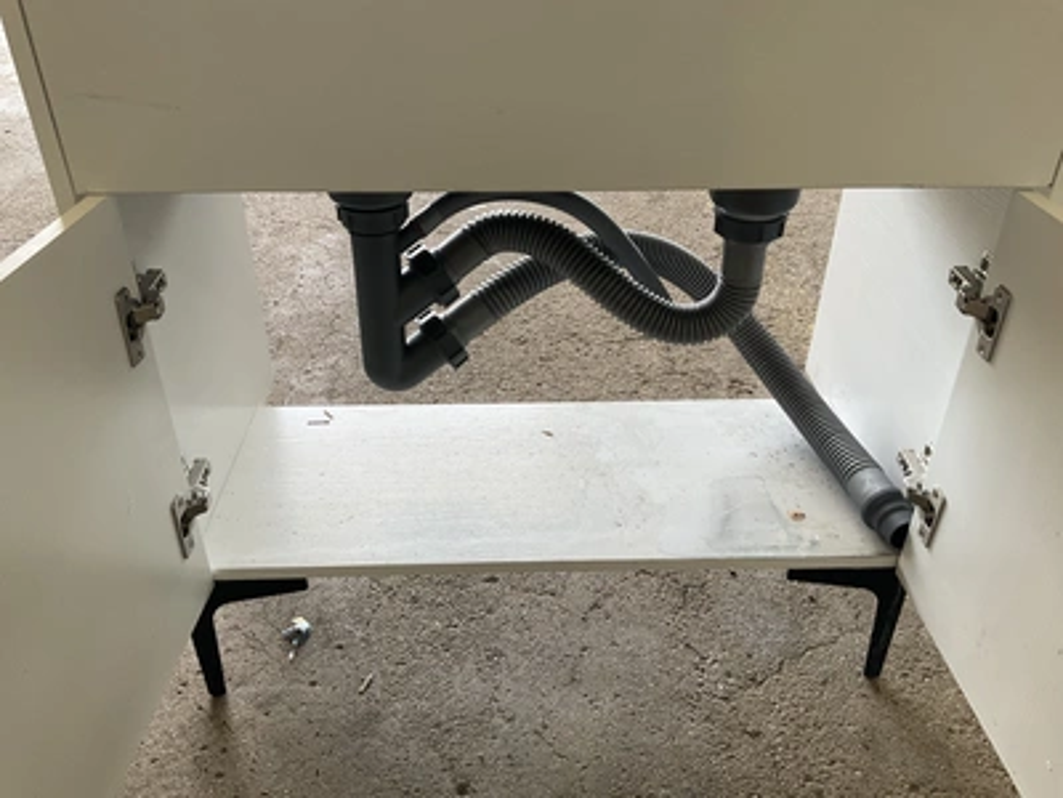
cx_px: 532
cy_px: 399
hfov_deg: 61.7
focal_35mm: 29
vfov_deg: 48.2
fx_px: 891
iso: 50
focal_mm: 3
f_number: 1.8
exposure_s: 1/120
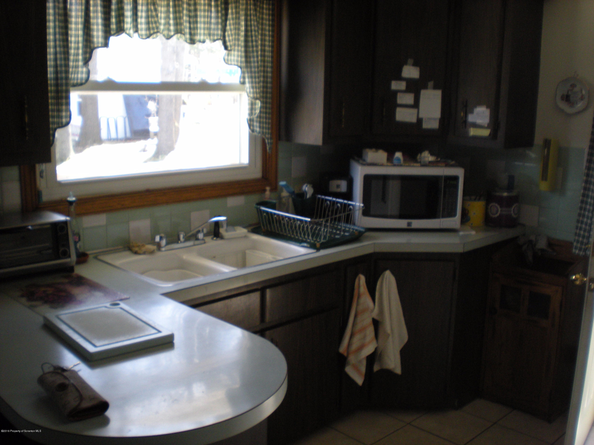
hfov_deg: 49.0
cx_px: 297
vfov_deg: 37.7
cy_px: 222
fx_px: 652
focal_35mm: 38
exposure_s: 1/40.4
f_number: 3.1
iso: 200
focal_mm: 6.3
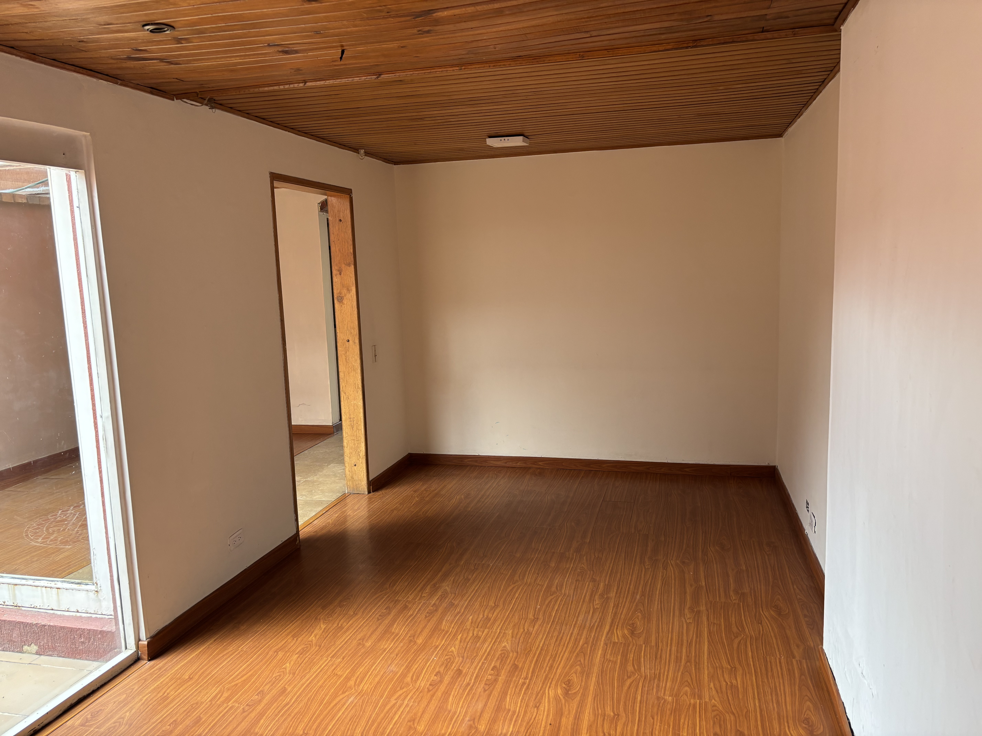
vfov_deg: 53.1
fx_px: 738
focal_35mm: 26
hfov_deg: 67.3
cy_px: 368
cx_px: 491
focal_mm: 5.96
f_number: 1.6
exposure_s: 1/121
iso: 100
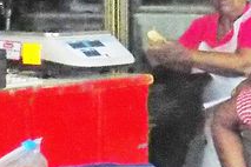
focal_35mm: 185
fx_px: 1290
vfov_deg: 7.4
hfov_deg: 9.8
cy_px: 49
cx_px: 601
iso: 1600
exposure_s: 1/640
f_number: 3.5
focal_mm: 6.6
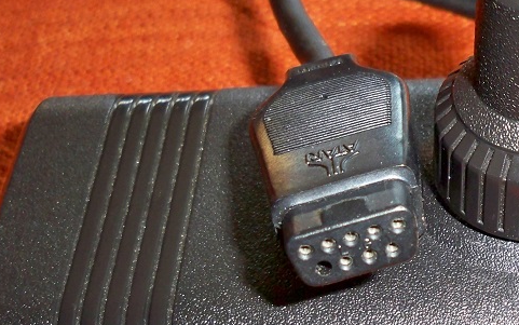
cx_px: 428
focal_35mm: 79
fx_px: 1118
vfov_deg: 16.4
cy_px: 250
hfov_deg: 25.6
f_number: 3.1
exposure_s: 1/60
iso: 200
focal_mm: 6.3
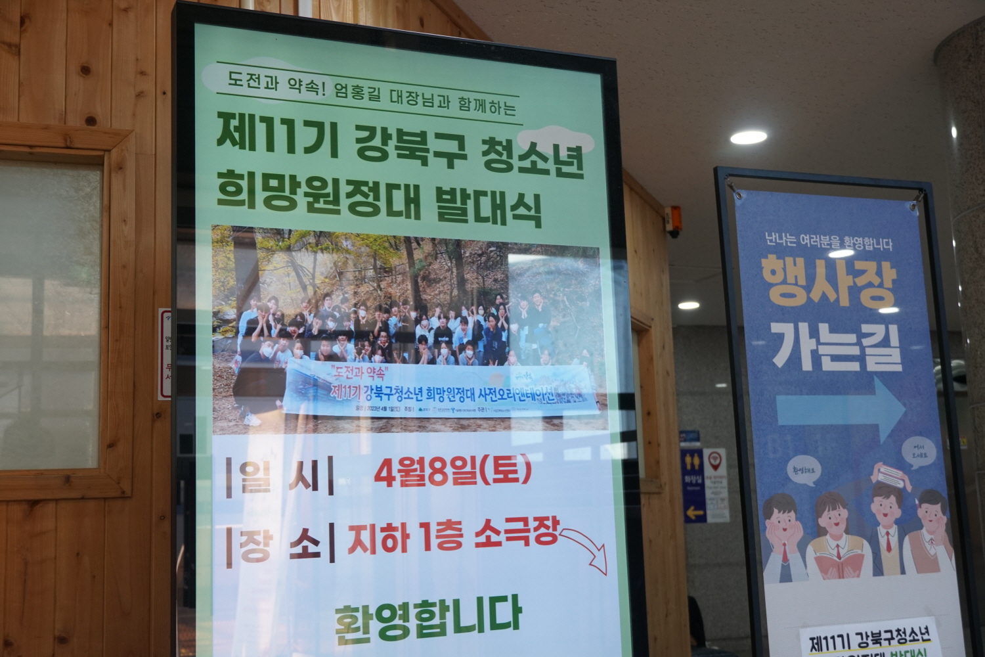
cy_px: 328
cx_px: 492
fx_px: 1231
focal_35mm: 45
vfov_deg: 29.9
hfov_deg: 43.6
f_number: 4.5
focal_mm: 30
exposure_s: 1/80
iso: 640
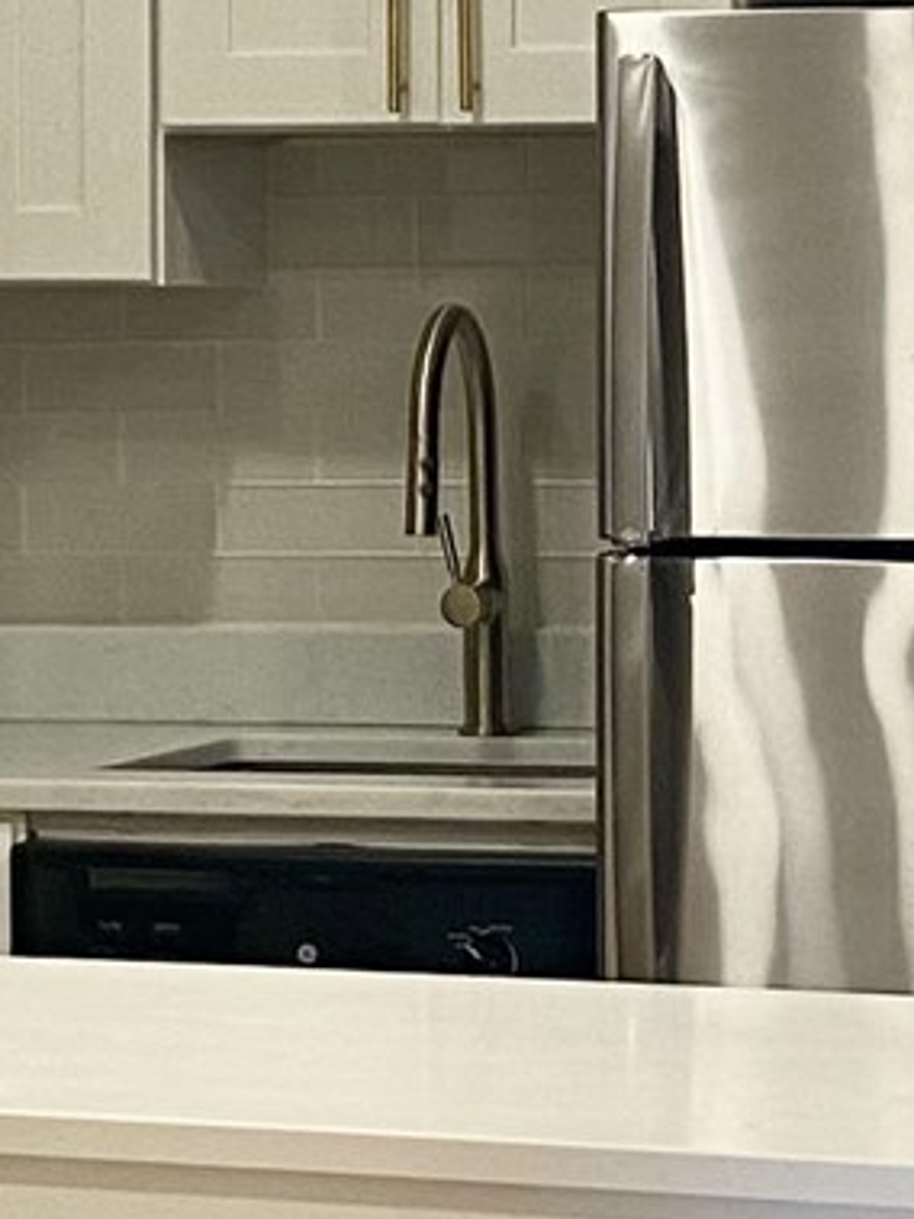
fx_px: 5566
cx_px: 489
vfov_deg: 12.5
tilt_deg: -0.9
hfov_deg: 9.4
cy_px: 482
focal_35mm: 158
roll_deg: +0.6
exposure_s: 1/60
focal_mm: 4.25
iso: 100
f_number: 1.8
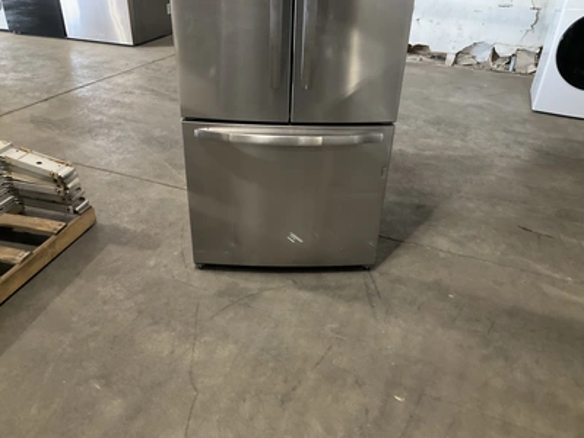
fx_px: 489
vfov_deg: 48.2
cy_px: 219
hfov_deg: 61.7
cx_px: 292
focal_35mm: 29
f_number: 1.8
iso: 320
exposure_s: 1/40
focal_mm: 3
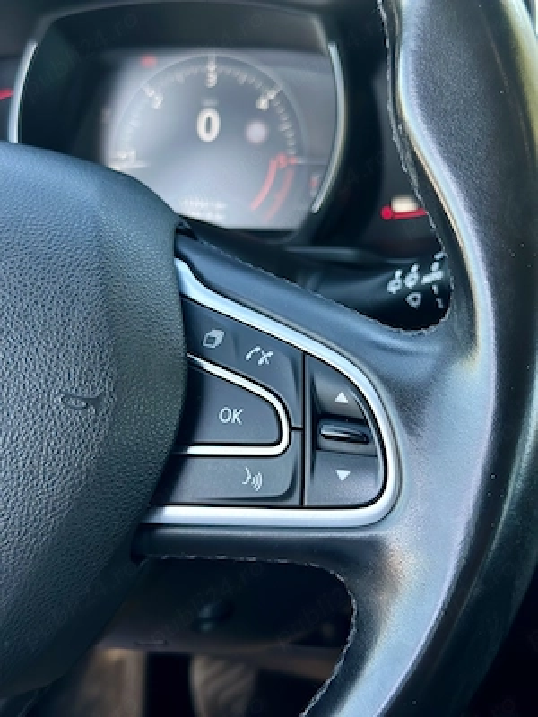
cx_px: 269
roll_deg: +0.3
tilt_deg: -25.1
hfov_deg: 30.3
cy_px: 358
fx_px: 995
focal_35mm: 48
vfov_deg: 39.7
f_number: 1.78
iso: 80
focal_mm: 6.86
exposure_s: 1/303
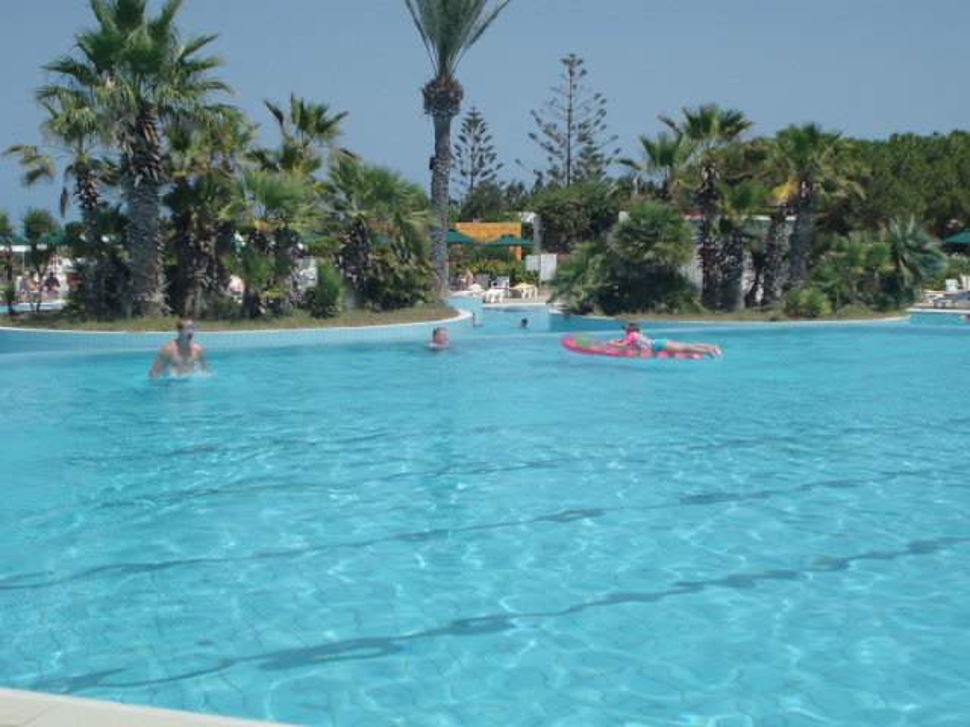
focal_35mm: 50
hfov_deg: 38.2
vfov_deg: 29.1
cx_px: 485
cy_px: 364
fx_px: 1401
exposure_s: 1/800
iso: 64
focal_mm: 9
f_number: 4.5
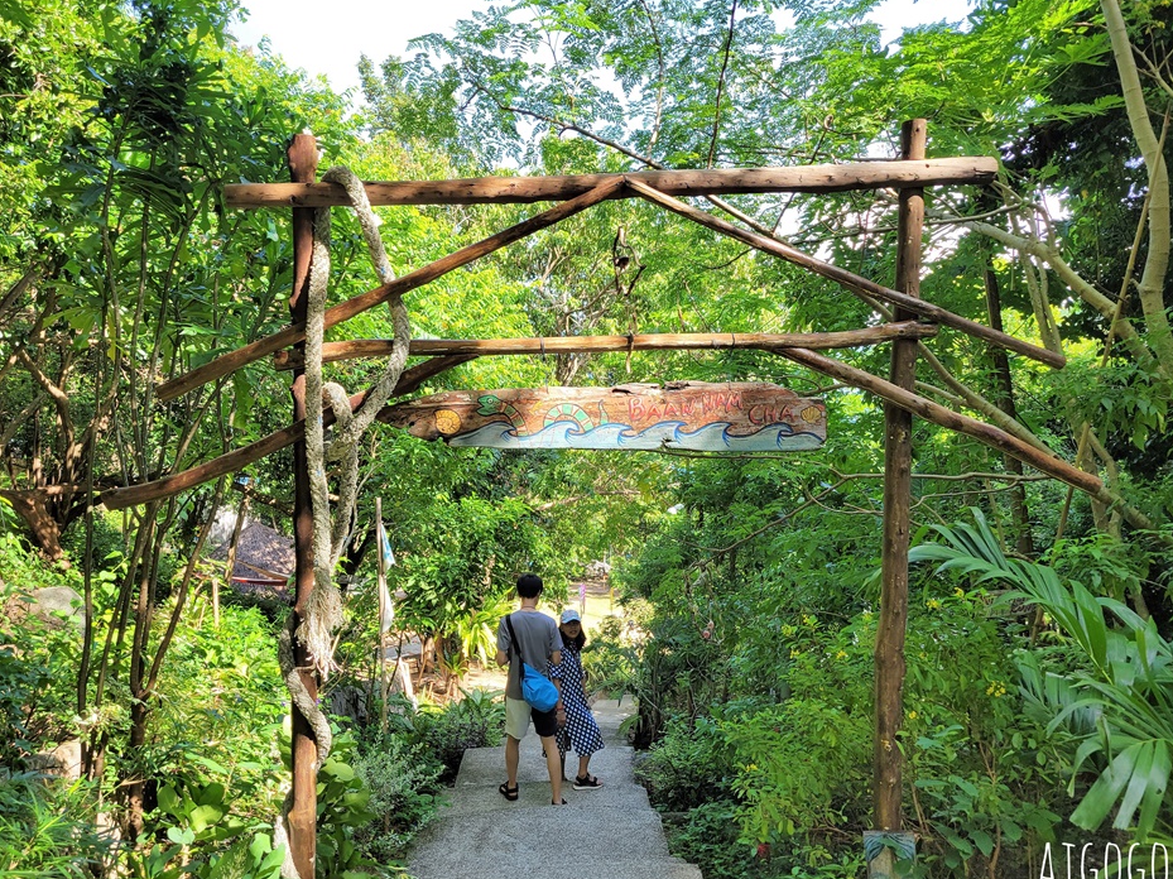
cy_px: 437
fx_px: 948
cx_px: 551
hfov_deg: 63.4
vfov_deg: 49.7
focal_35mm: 28
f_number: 1.8
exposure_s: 1/430
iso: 40
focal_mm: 5.4
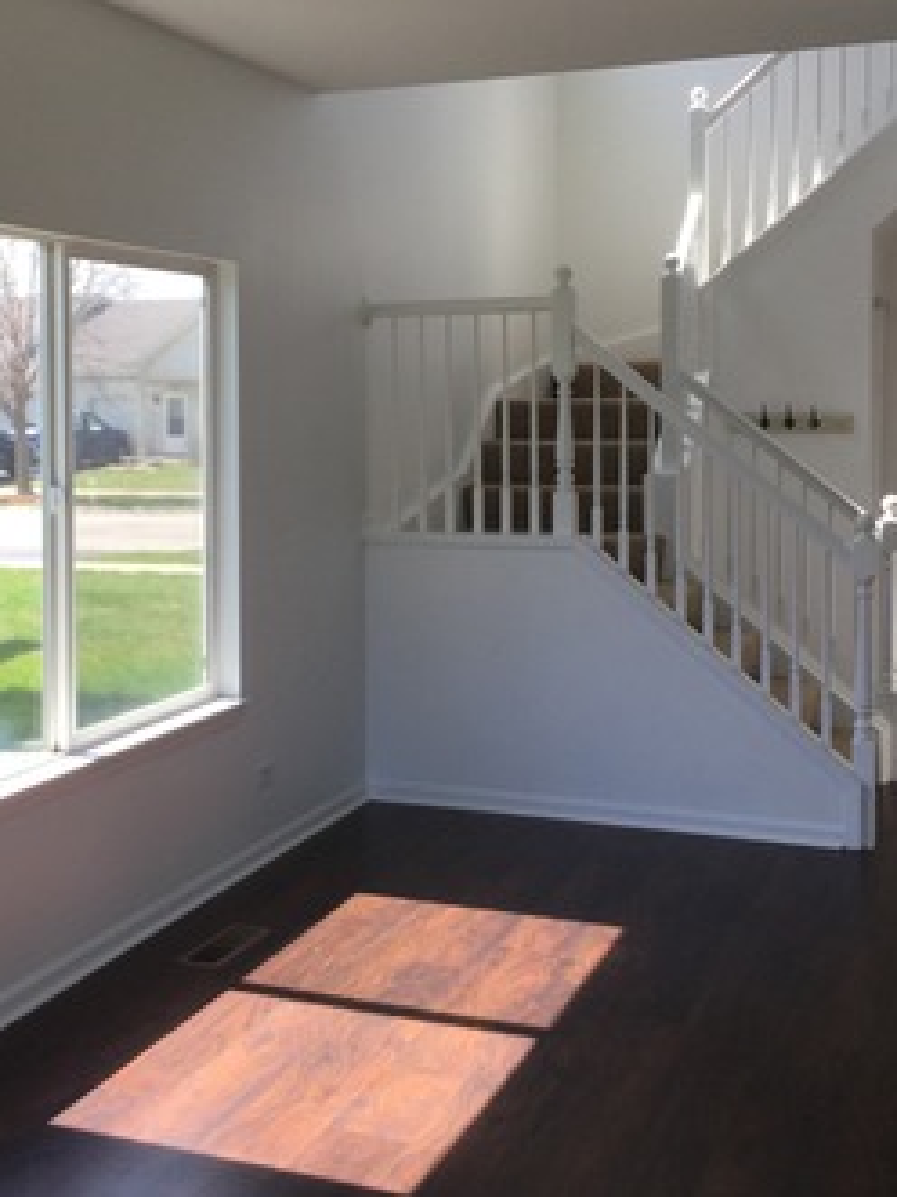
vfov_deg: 41.8
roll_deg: +0.9
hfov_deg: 32.1
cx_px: 405
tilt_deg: -1.5
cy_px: 459
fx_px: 1556
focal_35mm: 45
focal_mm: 3.3
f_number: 2.4
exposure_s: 1/235
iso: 25
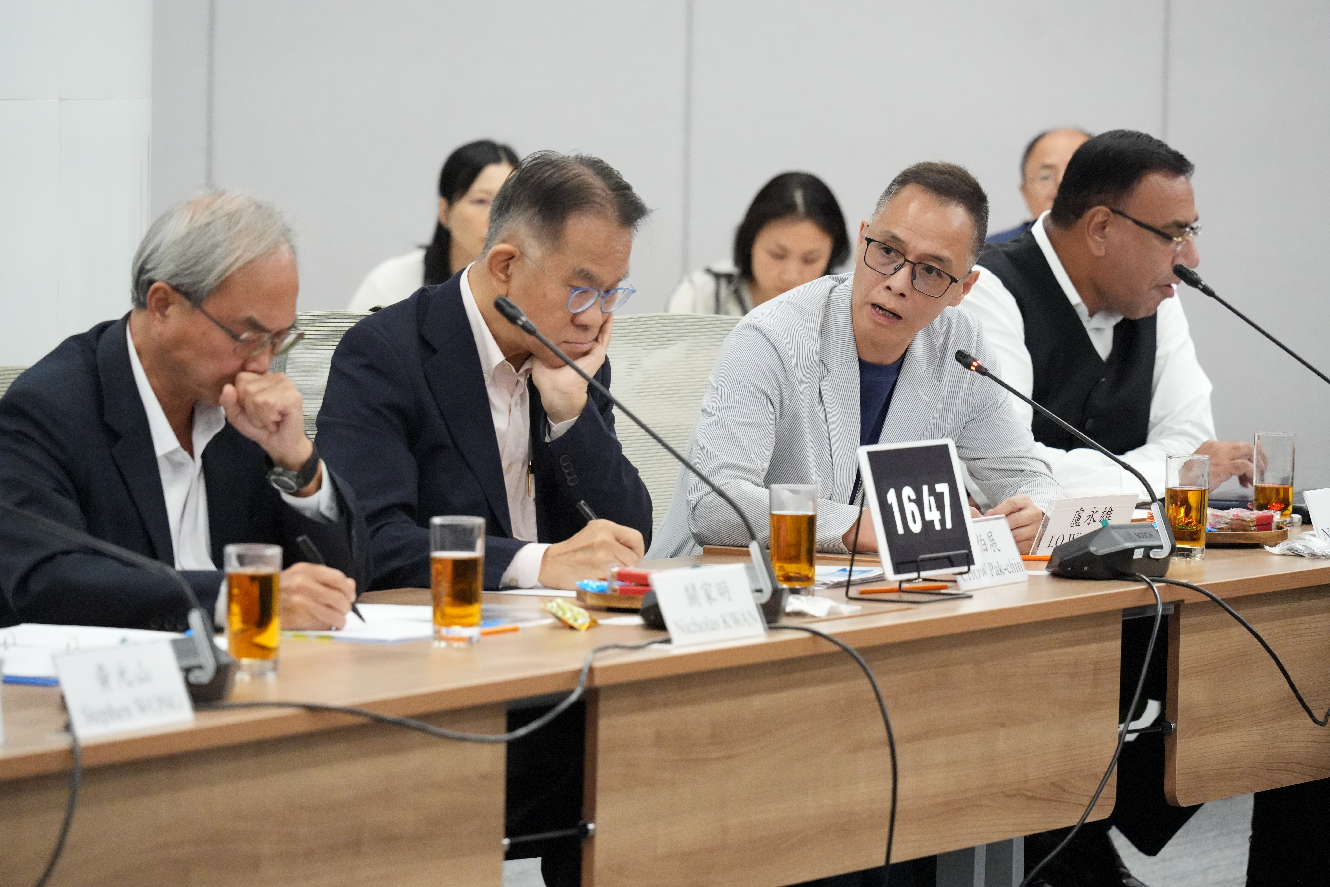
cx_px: 665
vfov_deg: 8.1
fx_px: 6243
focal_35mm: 169
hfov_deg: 12.2
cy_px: 444
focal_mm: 169
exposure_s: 1/250
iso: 12800
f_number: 4.5
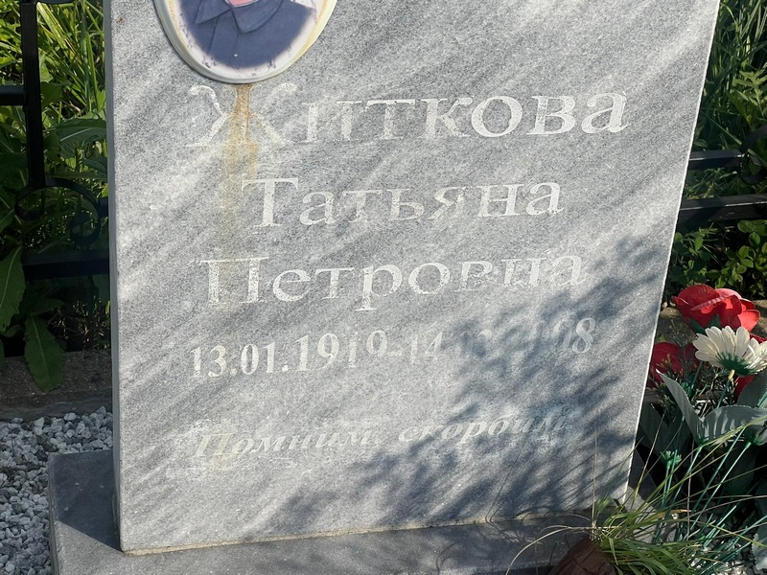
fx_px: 1706
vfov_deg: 19.1
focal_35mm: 77
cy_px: 288
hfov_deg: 25.3
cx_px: 384
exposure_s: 1/1429
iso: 32
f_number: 2.8
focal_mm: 9
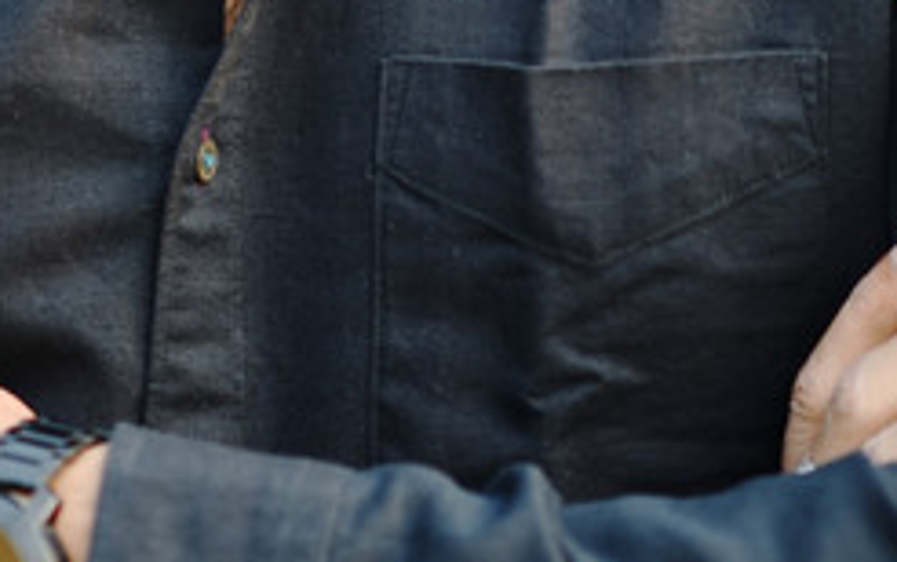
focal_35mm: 264
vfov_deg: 4.9
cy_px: -527
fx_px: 6457
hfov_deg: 7.9
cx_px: 255
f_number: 1.8
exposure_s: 1/125
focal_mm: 85
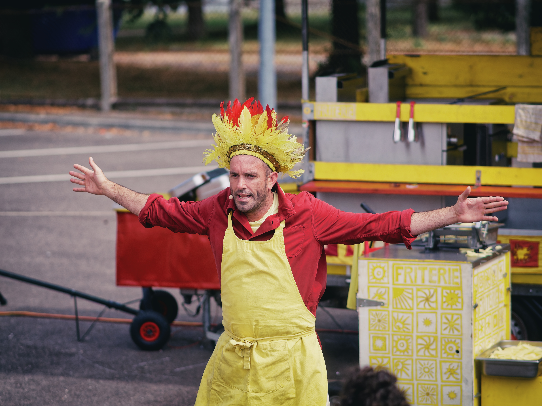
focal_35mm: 150
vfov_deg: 9.9
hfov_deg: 13.2
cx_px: 271
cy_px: 203
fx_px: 2349
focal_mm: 75
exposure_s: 1/5000
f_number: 1.8
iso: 200
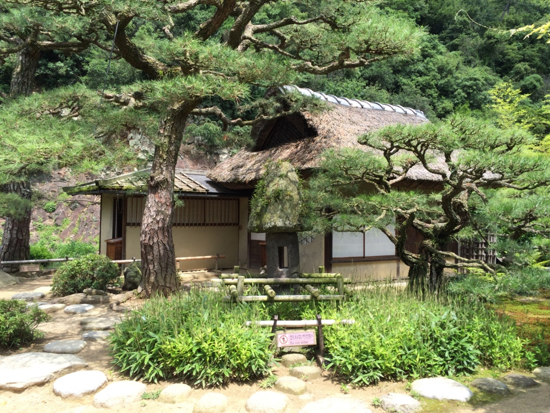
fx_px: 461
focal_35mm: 29
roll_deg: -1.0
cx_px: 275
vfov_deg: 48.2
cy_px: 206
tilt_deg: +0.5
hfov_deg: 61.7
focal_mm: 4.15
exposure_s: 1/892
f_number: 2.2
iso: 32
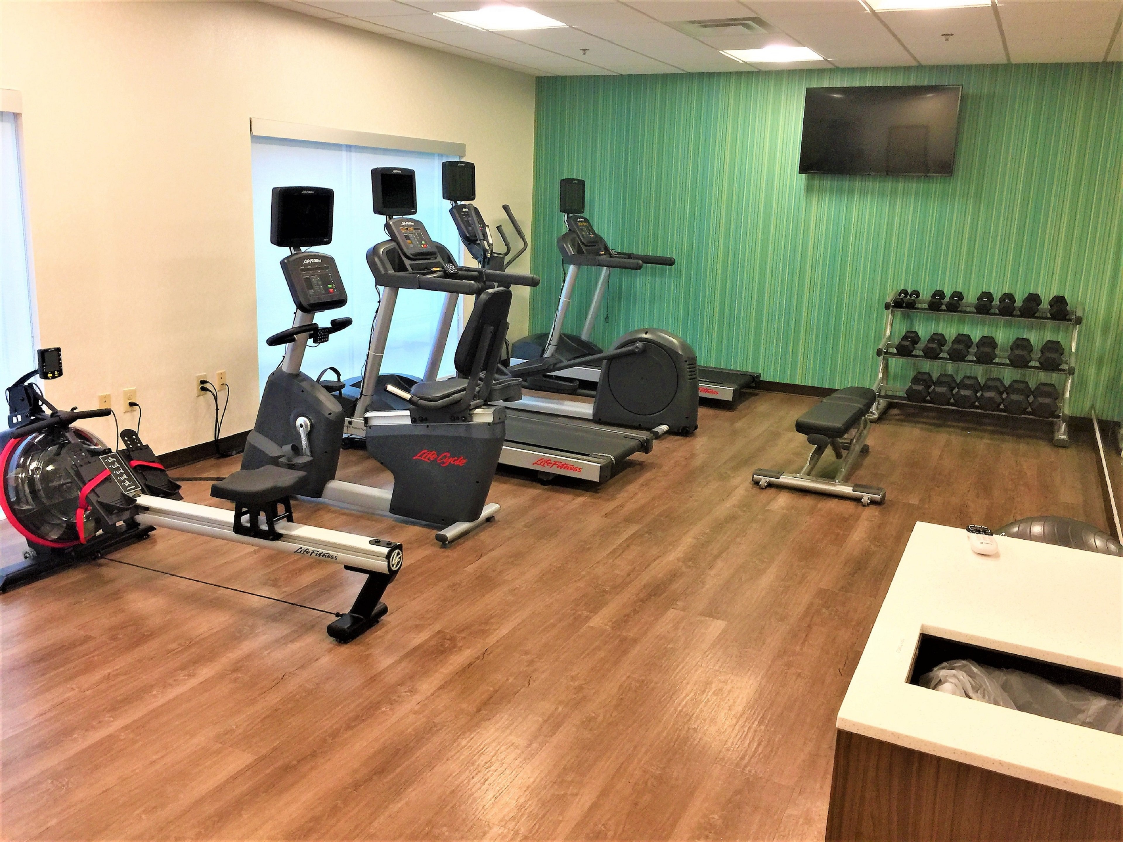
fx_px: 941
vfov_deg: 48.2
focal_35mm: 29
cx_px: 562
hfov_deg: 61.7
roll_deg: -1.7
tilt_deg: -13.0
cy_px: 421
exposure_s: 1/30
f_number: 2.2
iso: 50
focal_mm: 4.15
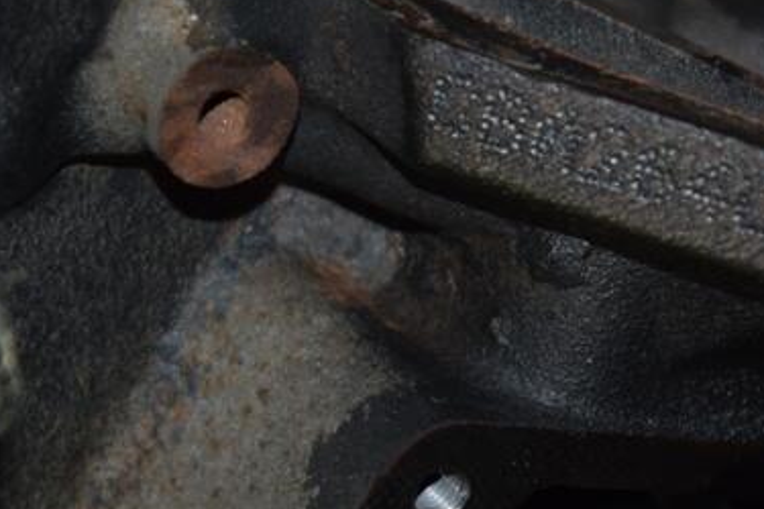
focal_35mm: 252
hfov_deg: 8.2
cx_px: 491
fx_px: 5343
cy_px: 283
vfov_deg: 5.5
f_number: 5.6
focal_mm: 105
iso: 800
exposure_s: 1/60
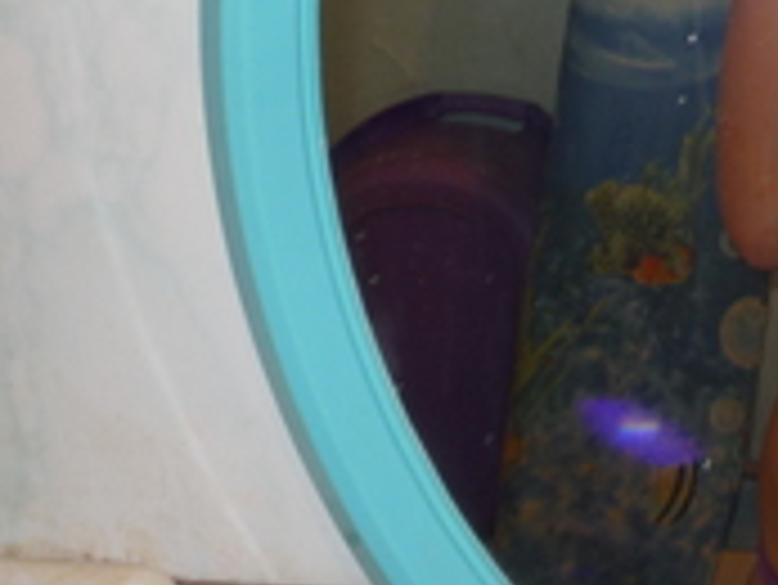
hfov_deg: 23.7
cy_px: 81
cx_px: 809
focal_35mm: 78
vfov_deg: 18.7
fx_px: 1754
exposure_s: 1/30
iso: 100
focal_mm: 5.2
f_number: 3.3
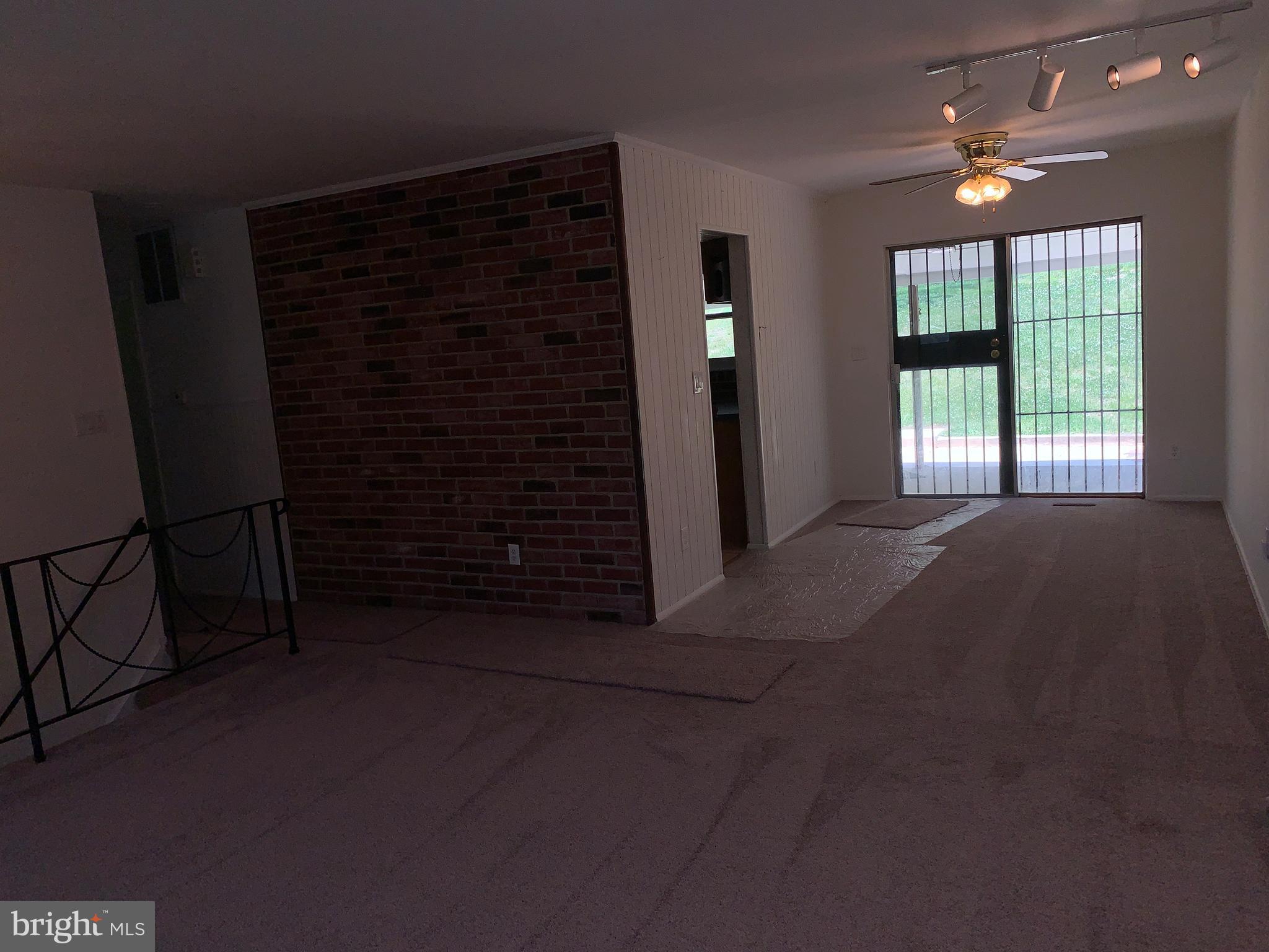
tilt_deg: -11.2
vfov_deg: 53.1
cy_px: 476
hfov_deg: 67.3
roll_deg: +4.8
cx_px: 634
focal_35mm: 26
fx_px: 953
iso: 25
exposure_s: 1/669
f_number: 1.8
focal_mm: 4.25
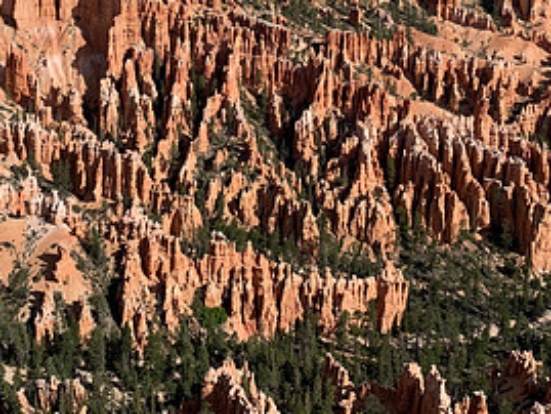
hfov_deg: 34.3
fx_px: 892
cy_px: 9
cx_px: 236
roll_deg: -1.7
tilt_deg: -12.0
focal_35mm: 56
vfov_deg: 25.0
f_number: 1.8
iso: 25
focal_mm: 4.25
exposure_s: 1/3185
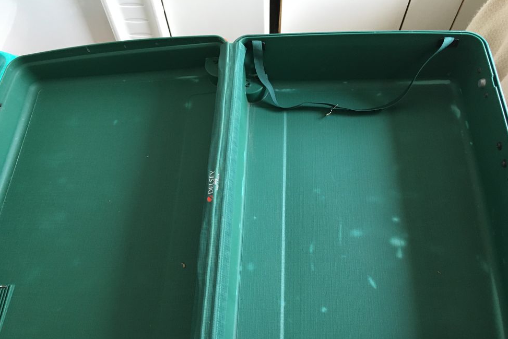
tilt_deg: -62.5
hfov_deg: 60.3
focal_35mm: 31
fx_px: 437
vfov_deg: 42.3
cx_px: 260
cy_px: 191
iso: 160
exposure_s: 1/33
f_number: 2.2
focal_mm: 4.15
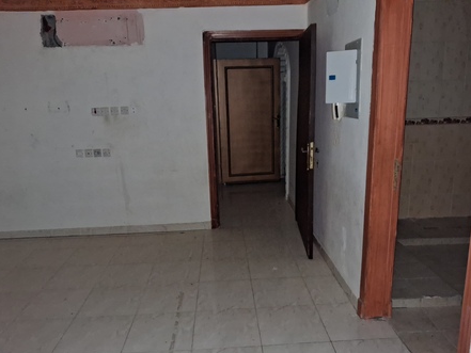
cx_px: 239
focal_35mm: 28
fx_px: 381
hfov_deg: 63.4
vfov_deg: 49.8
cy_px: 182
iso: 20
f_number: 1.8
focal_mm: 4
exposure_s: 1/10
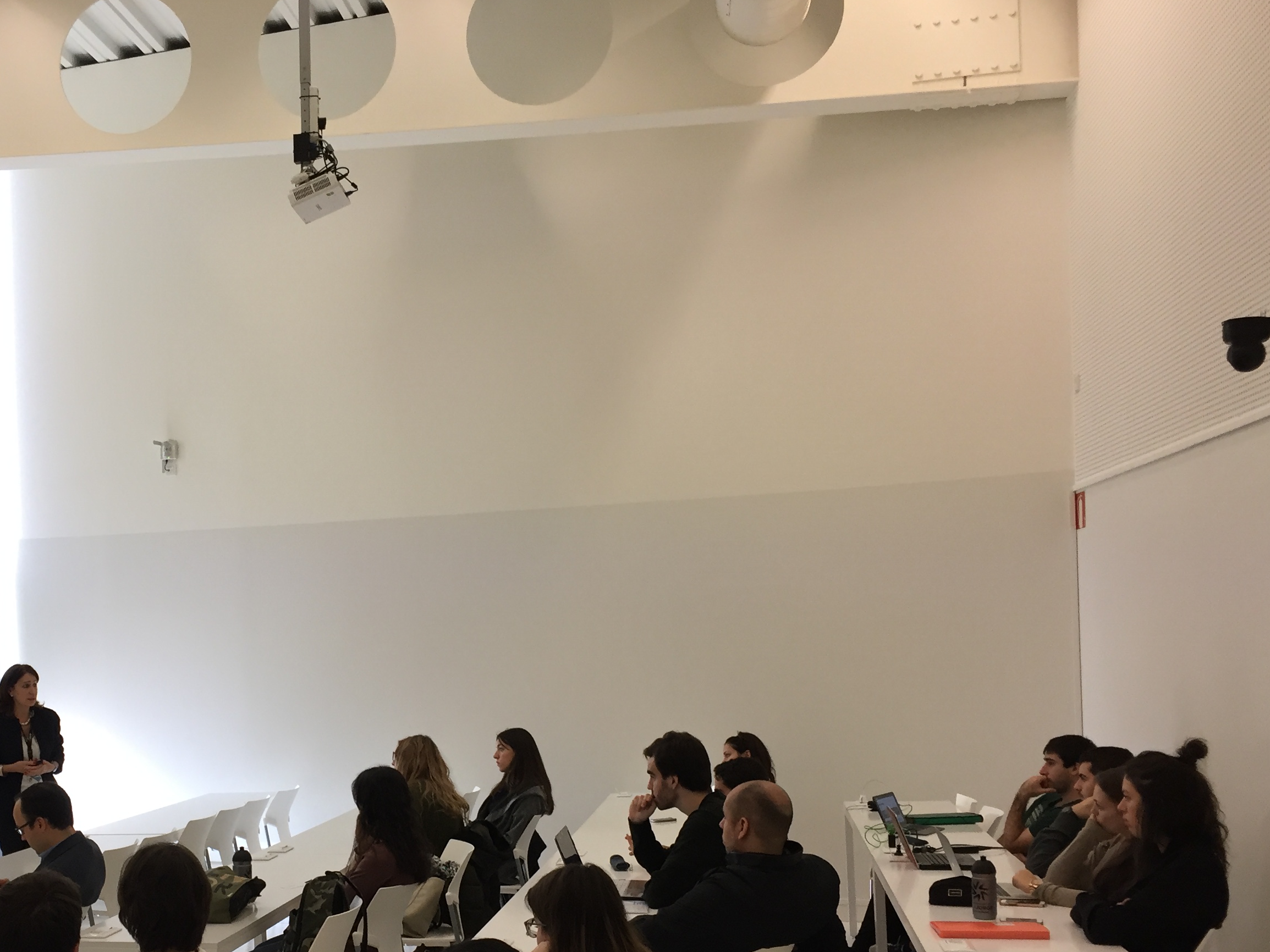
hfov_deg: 44.8
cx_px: 383
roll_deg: +1.2
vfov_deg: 34.7
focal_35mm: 41
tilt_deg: +0.4
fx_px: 1504
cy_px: 658
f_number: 2.2
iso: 32
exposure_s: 1/33
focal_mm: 4.15
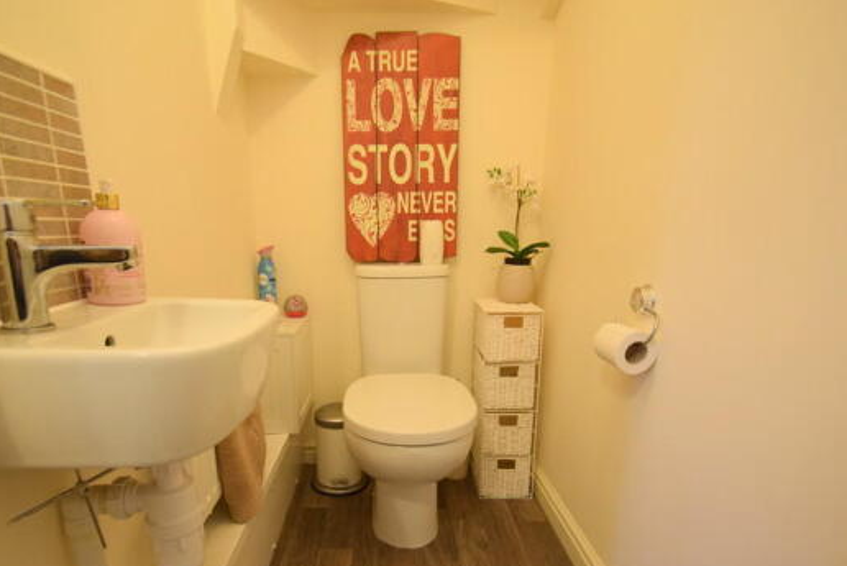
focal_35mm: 19
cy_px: 345
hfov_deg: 86.8
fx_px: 447
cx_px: 399
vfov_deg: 63.9
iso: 1400
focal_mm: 10
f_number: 3.5
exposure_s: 1/60
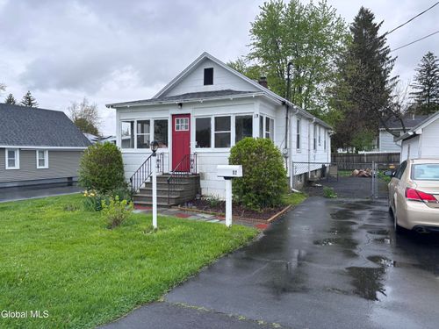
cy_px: 164
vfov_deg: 53.1
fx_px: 330
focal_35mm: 26
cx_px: 220
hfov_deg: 67.3
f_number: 1.6
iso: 50
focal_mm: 5.96
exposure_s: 1/1695
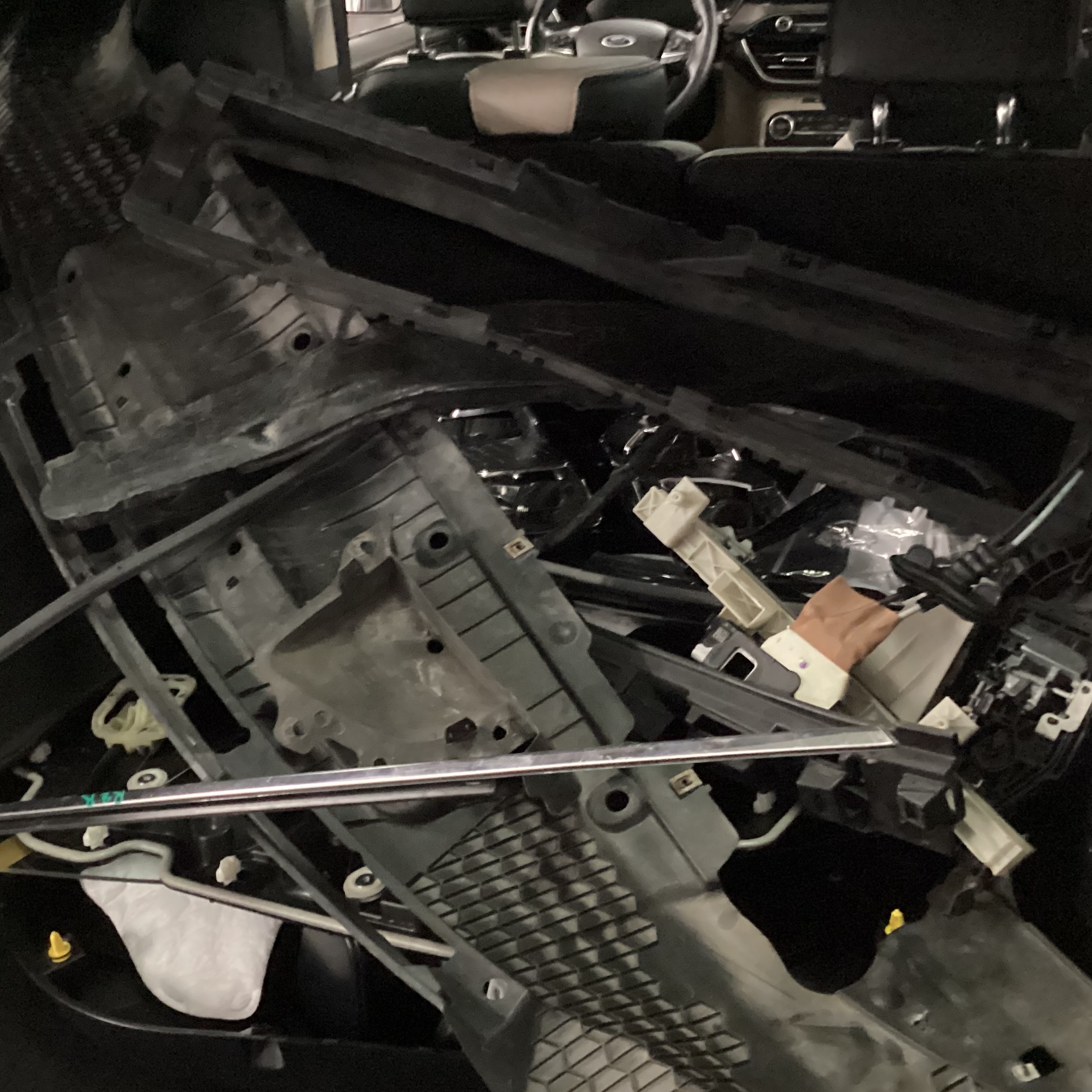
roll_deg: +5.8
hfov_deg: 39.0
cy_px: 618
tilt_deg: -32.0
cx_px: 429
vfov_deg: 39.1
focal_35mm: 43
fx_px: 1535
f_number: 2.4
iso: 800
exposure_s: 1/17
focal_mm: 3.3
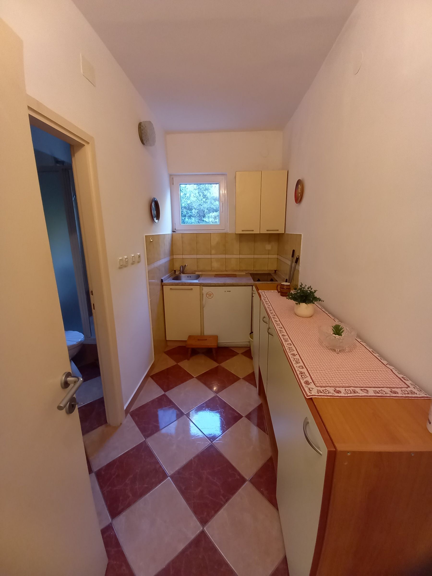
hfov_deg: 89.9
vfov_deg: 106.2
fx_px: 216
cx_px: 216
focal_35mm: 13
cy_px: 288
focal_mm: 1.42
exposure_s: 1/25
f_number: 2.2
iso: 250
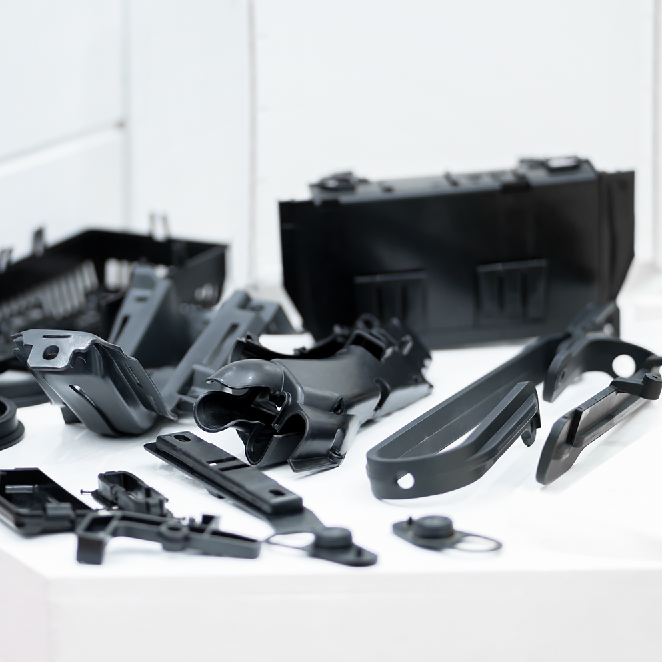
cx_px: 303
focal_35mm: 164
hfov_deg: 10.7
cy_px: 329
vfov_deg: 10.7
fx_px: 3541
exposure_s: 1/100
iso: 400
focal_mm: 85
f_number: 1.8
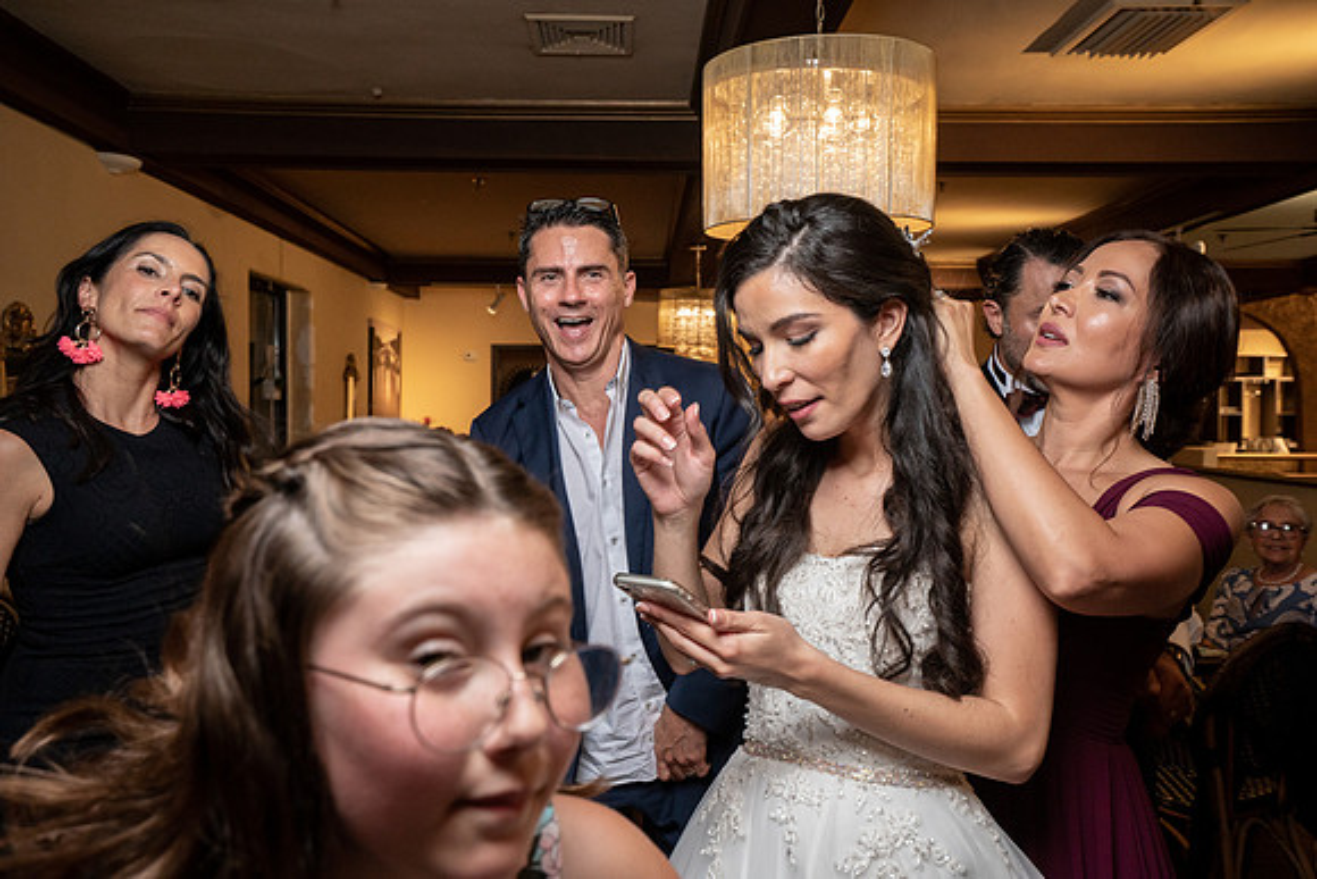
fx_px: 1061
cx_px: 658
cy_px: 440
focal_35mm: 29
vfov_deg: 45.0
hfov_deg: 63.6
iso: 2000
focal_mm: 29
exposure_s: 1/200
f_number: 5.6
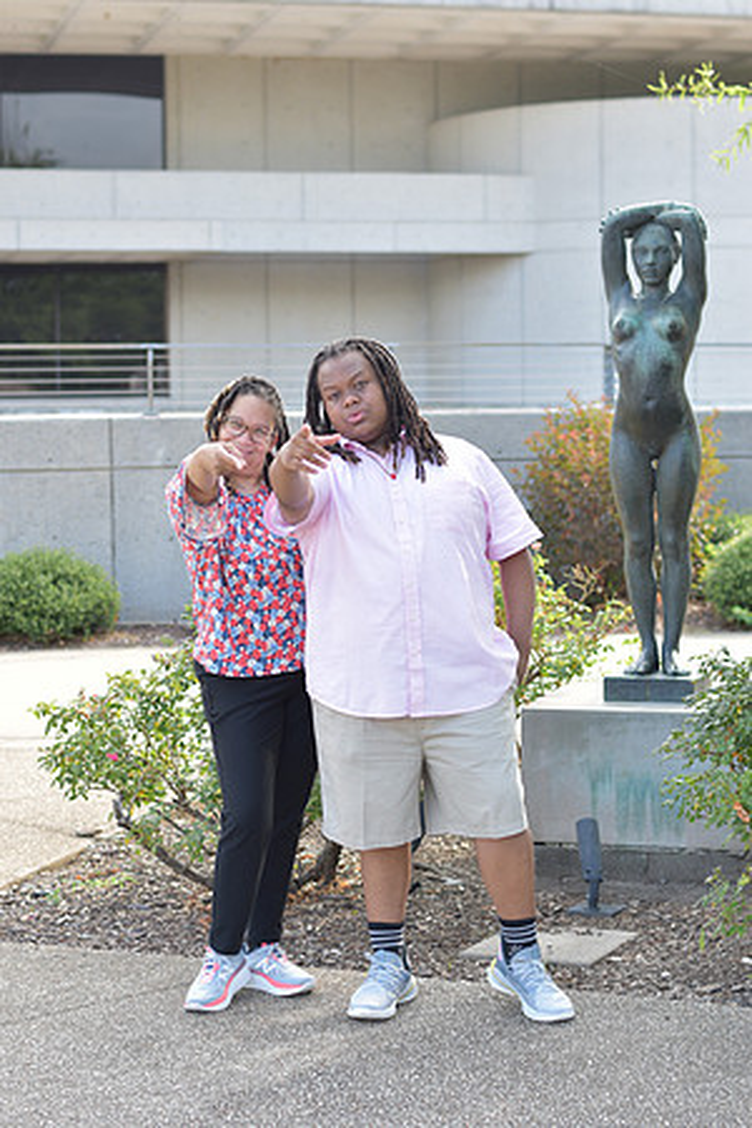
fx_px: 2350
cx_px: 376
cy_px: 564
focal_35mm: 75
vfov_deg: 27.0
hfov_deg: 18.2
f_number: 2.5
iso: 100
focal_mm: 50
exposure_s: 1/250
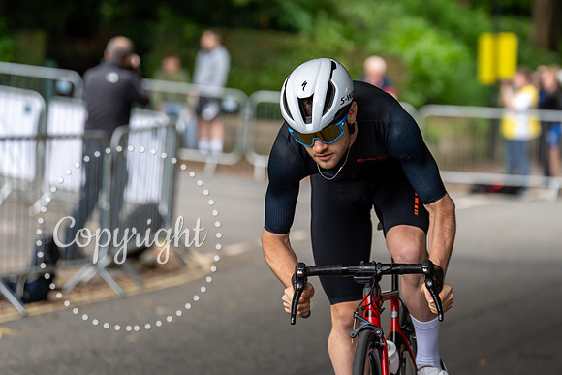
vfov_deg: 8.7
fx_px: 2458
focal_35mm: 157
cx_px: 317
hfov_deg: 13.0
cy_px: 122
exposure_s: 1/800
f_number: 2.8
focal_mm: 115
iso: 400
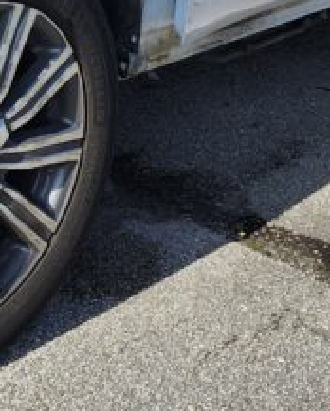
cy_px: -174
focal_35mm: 106
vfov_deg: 16.7
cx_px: -154
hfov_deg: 13.7
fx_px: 1292
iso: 25
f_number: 1.8
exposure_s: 1/1465
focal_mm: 5.54
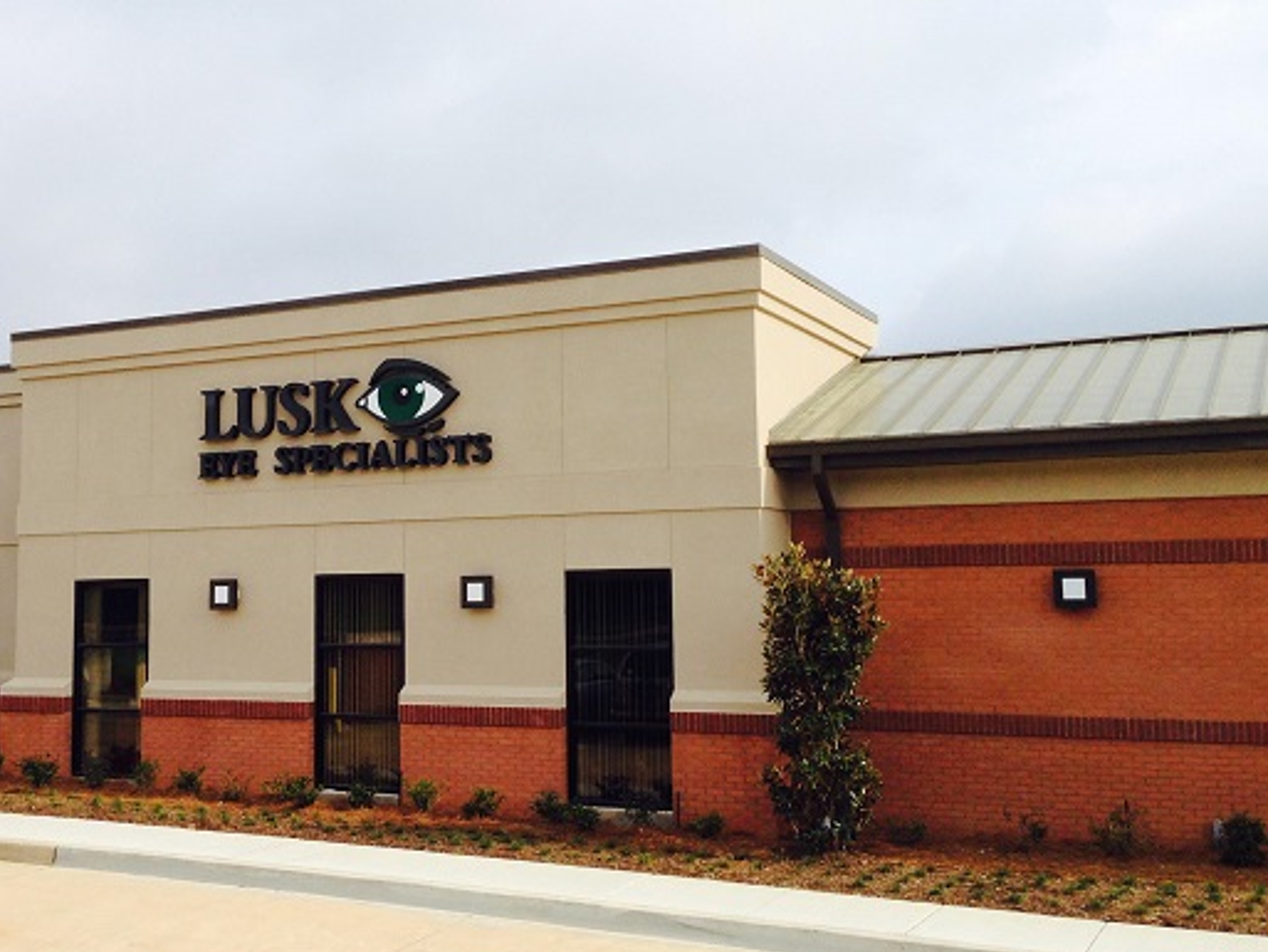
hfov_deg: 41.7
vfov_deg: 32.2
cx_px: 465
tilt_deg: +6.0
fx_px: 1649
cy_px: 451
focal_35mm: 45
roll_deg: -0.5
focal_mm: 4.12
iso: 50
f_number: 2.4
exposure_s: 1/1506
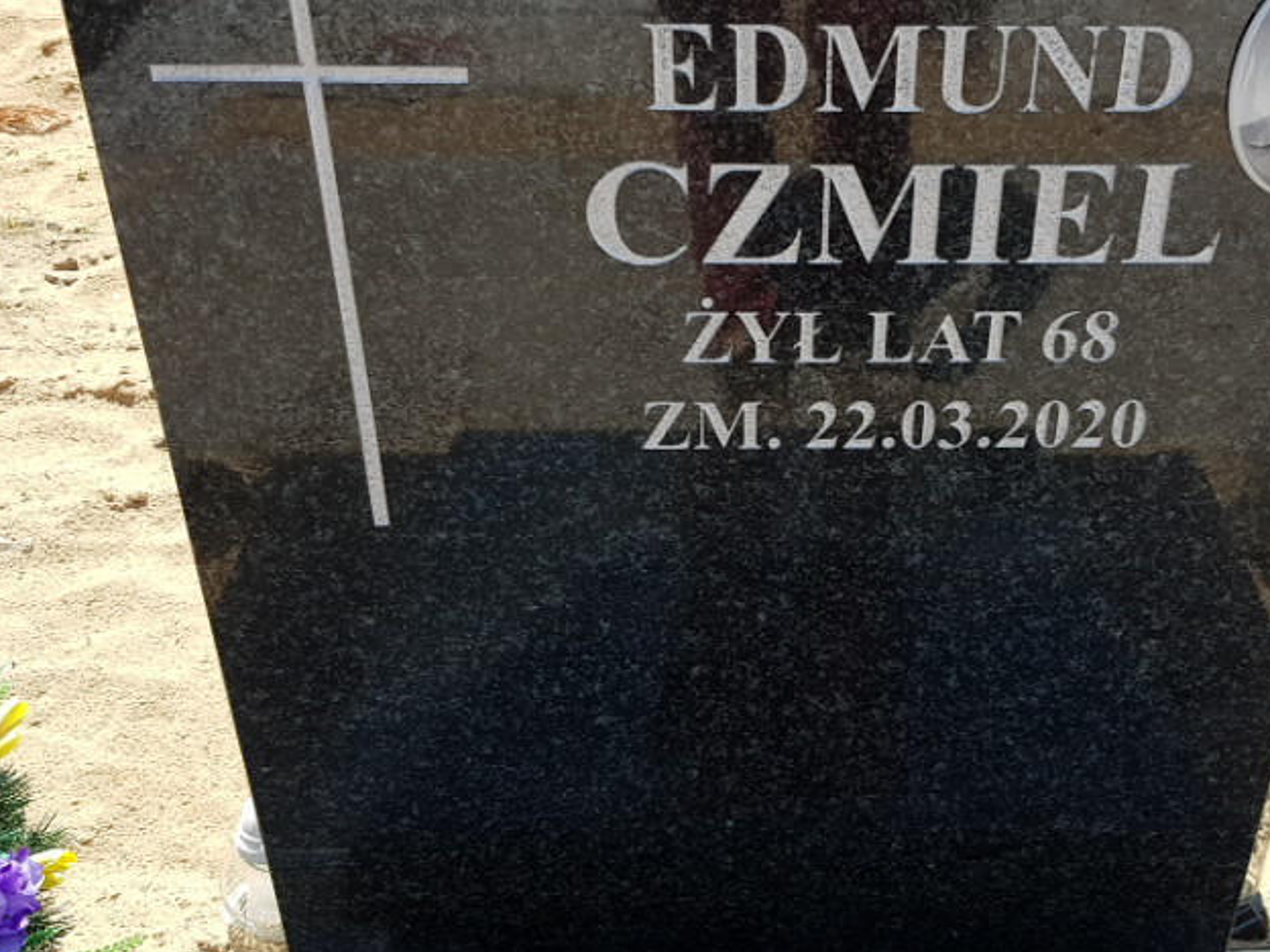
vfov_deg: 36.0
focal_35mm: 40
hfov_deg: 46.2
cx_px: 826
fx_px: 1468
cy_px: 488
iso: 50
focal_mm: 4.2
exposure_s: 1/1164
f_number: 1.7
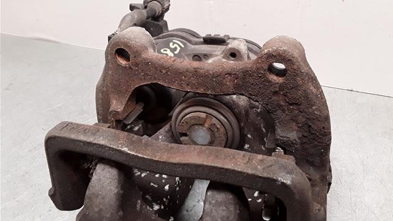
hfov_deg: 62.6
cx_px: 199
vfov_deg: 37.6
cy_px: 87
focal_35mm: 31
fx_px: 323
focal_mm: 2.91
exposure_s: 1/100
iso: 100
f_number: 1.9
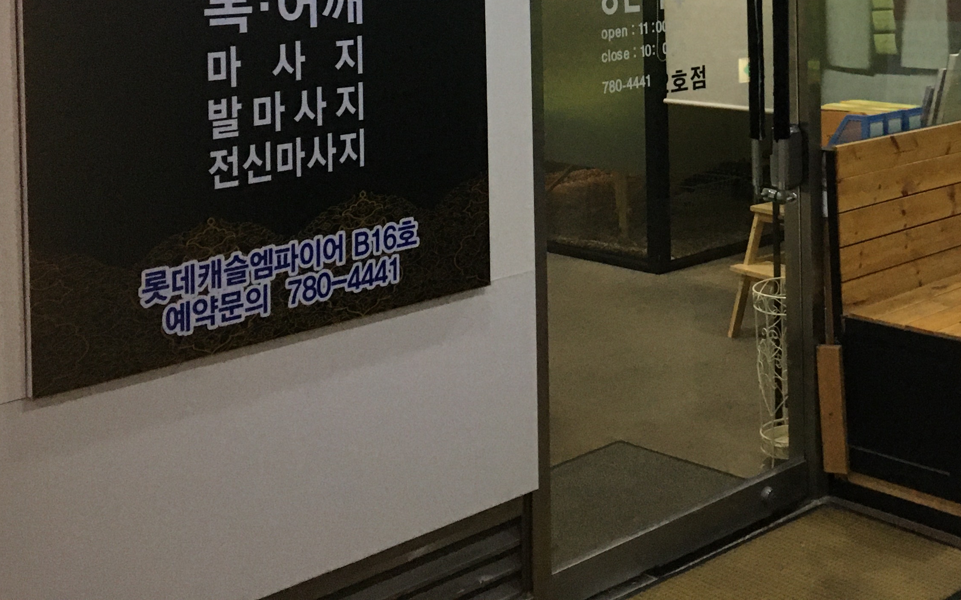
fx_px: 1440
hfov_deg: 35.7
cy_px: -43
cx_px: 767
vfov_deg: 22.4
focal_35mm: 55
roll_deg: +2.1
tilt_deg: -1.2
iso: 200
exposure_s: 1/30
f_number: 2.2
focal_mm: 4.15
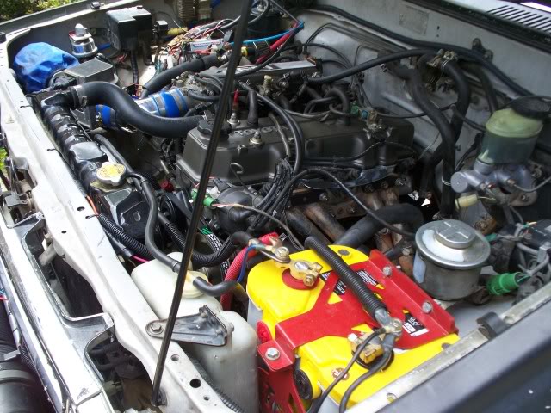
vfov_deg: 39.7
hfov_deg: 51.4
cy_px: 206
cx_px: 276
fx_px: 573
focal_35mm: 36
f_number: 2.8
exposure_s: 1/100
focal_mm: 7.5
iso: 64
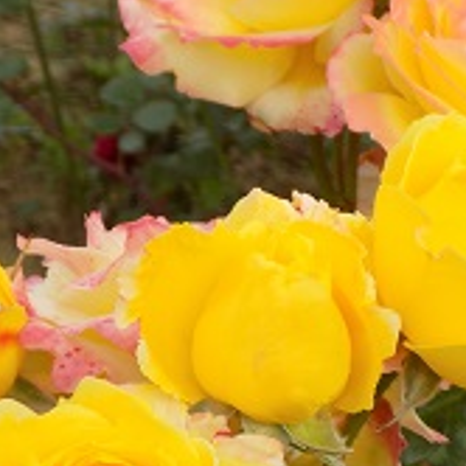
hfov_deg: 11.6
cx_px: 264
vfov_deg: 11.5
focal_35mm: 151
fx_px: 2300
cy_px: 340
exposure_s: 1/200
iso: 80
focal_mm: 10.5
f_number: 4
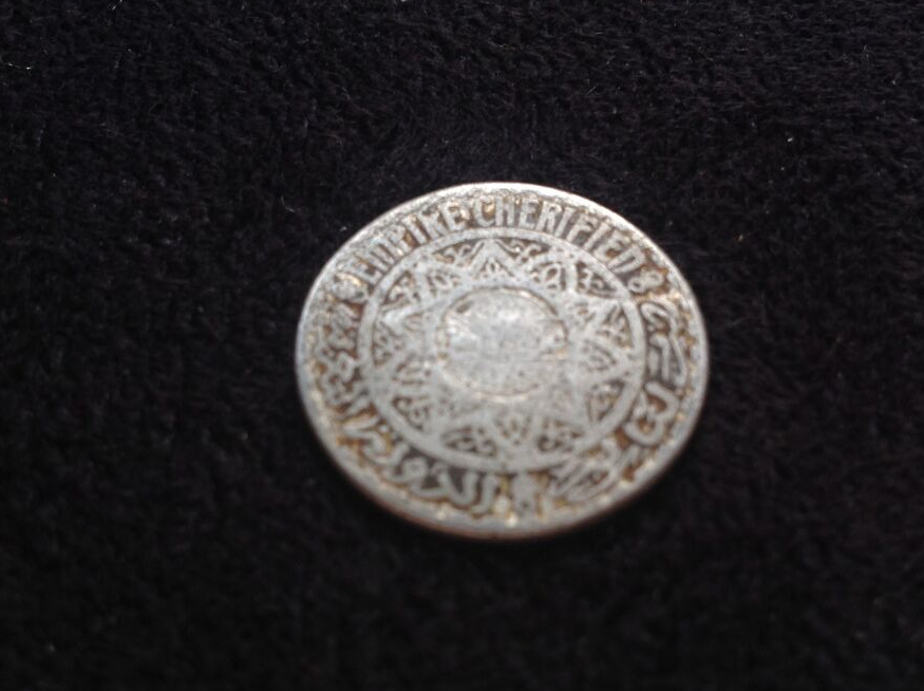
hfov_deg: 46.8
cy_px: 354
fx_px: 1066
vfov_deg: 35.9
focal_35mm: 40
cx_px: 492
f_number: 2.4
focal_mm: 4.28
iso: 80
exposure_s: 1/120
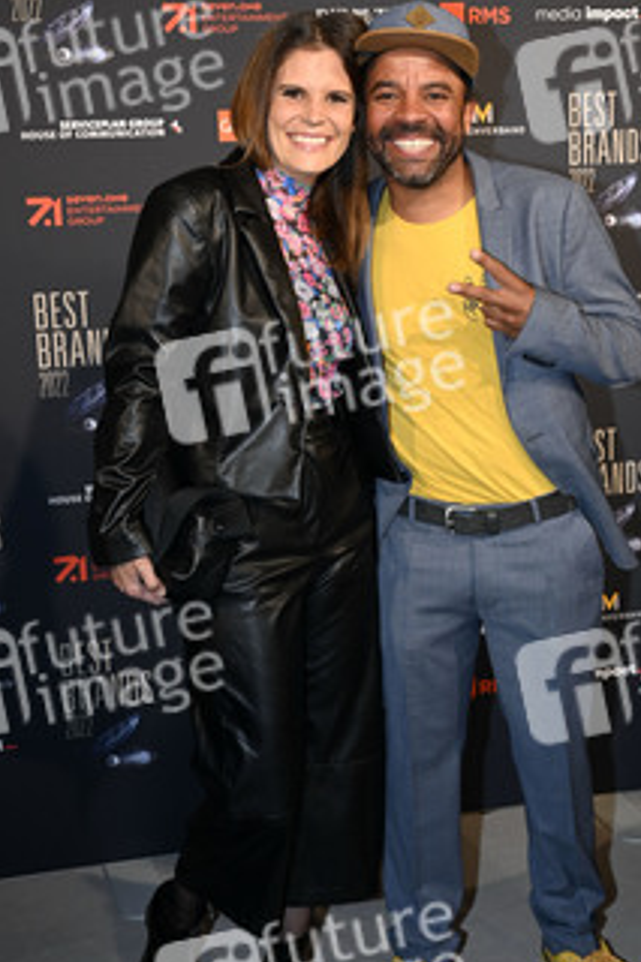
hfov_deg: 22.5
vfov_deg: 33.4
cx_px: 397
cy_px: 523
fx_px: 1604
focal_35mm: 60
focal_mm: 48
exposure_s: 1/160
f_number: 6.3
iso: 1000
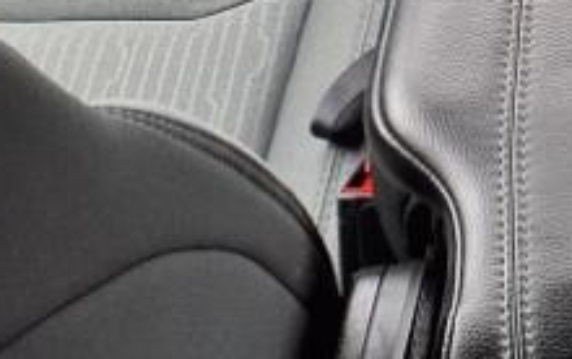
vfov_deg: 9.3
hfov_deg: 14.8
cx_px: 796
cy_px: -349
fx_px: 2075
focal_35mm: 133
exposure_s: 1/120
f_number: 1.9
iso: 64
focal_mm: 3.58
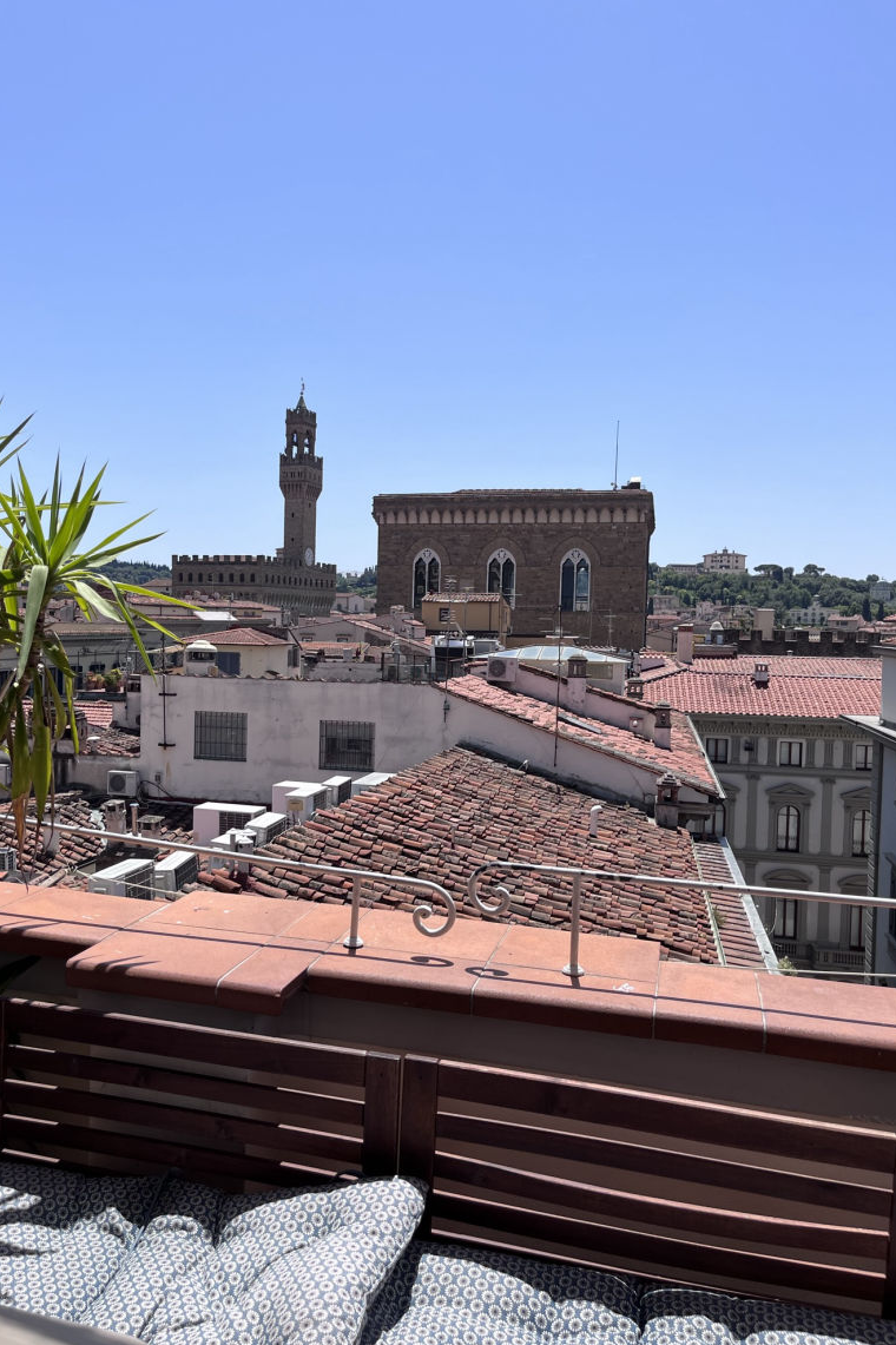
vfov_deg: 65.5
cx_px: 378
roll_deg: +0.0
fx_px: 1046
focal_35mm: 28
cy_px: 657
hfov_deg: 46.2
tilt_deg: -2.8
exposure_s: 1/4016
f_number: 1.6
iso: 50
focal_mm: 5.1
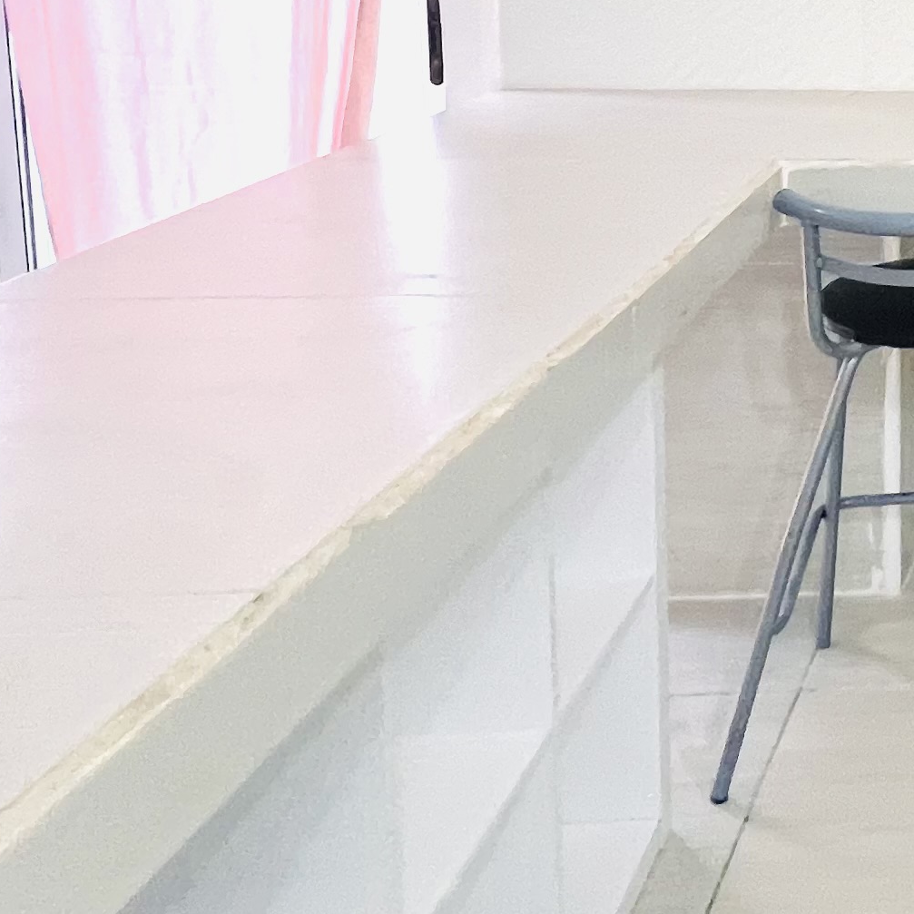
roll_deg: +0.6
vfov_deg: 33.8
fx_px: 1374
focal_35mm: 46
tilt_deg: -8.3
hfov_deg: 27.3
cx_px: 1322
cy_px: 15
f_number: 1.8
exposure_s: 1/120
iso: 200
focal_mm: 1.57
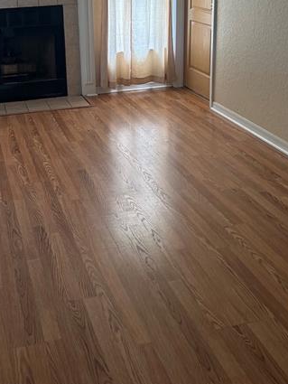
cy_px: 80
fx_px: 521
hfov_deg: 30.6
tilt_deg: -12.9
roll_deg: +2.1
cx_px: 94
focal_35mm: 47
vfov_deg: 38.9
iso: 125
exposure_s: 1/73
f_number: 1.5
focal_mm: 5.7
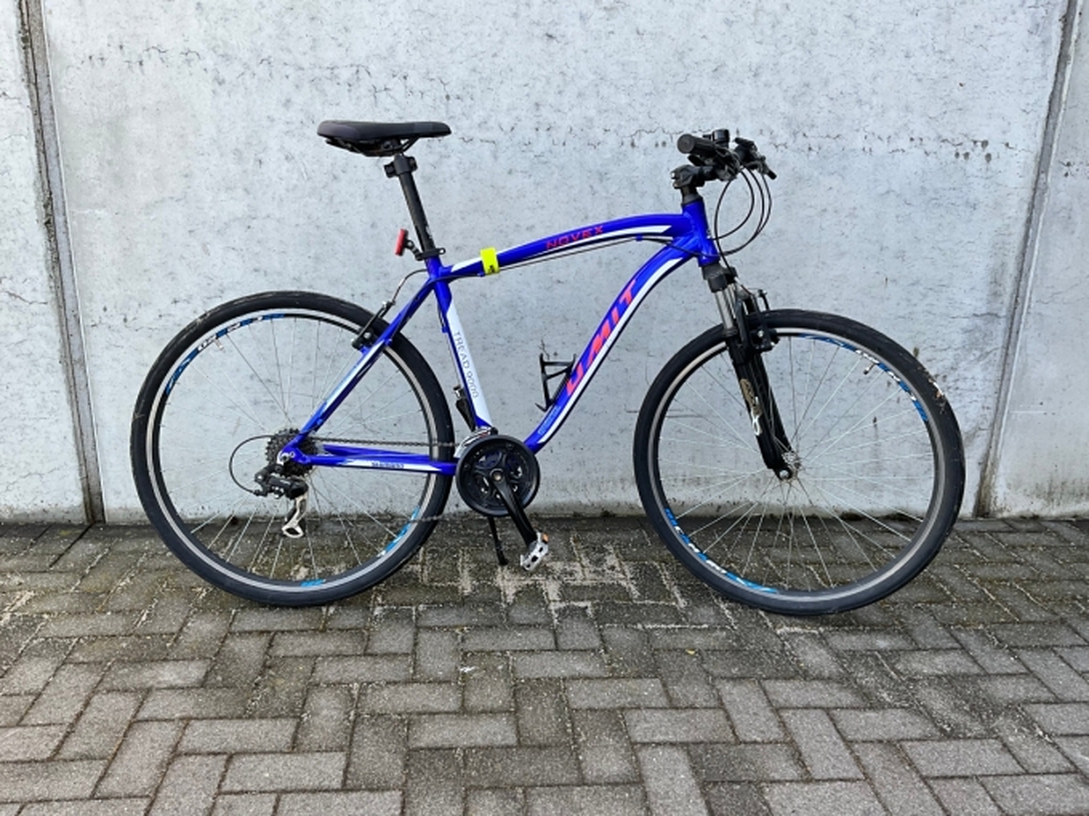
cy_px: 408
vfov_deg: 48.2
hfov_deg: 61.7
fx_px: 912
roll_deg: -1.0
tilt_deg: -18.5
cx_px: 544
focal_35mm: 29
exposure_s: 1/135
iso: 16
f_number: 1.8
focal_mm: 3
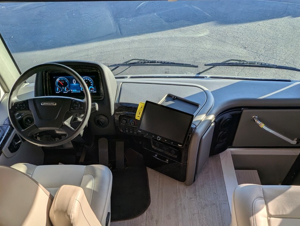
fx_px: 243
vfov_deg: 47.9
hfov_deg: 63.4
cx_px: 155
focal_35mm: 28
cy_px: 170
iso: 40
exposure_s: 1/441
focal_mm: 2.35
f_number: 2.2
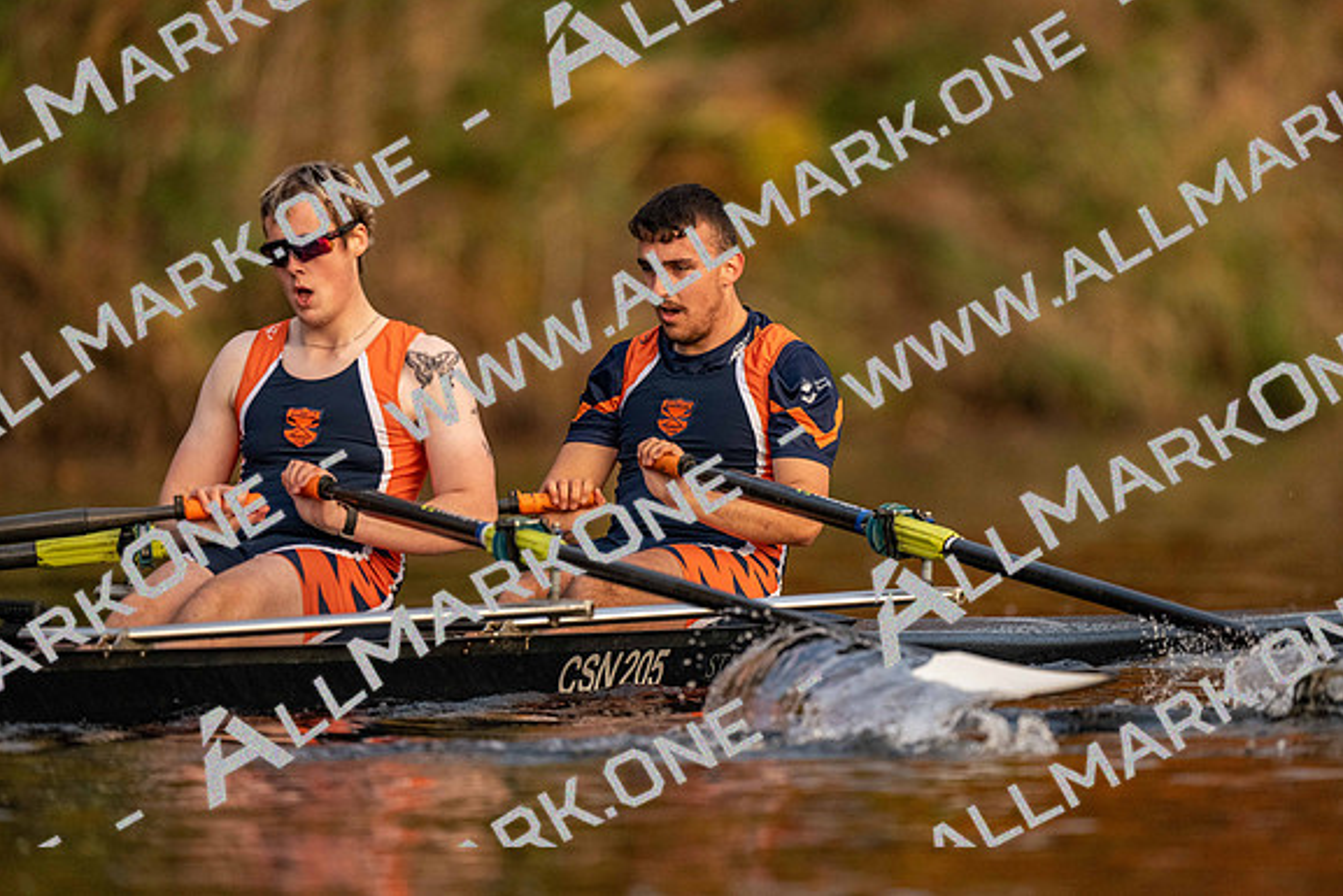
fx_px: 22499
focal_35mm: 603
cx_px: 673
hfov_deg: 3.4
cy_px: 448
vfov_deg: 2.3
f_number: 4
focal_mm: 600
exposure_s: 1/2500
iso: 3200
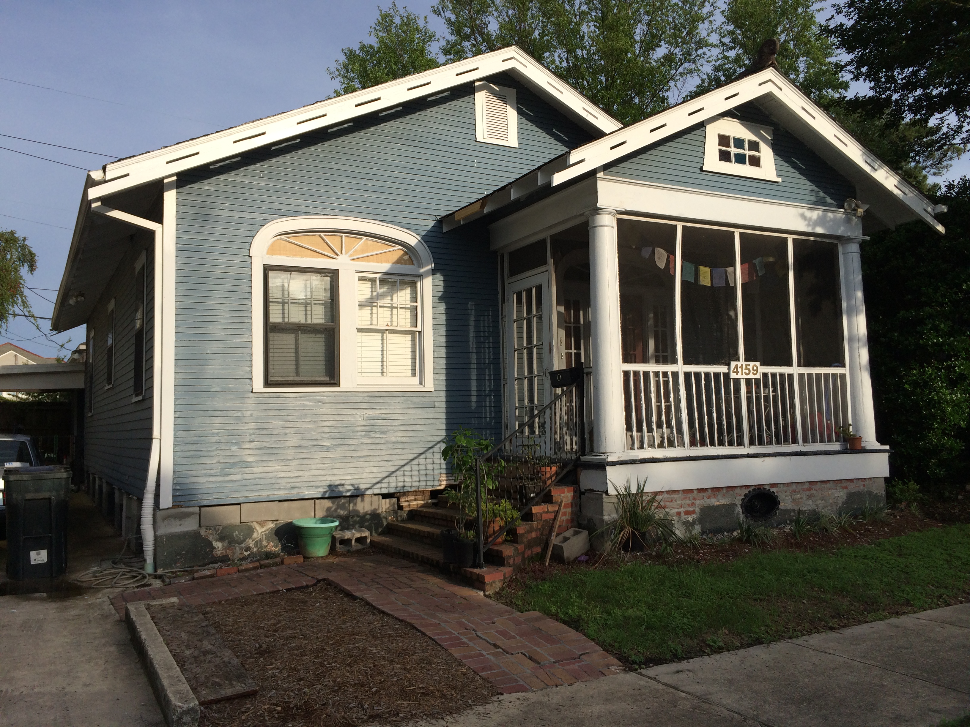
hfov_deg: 61.7
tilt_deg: +4.4
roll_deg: +2.6
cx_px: 485
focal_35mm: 29
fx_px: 813
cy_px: 364
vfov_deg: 48.2
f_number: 2.2
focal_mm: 4.15
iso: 32
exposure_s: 1/2283
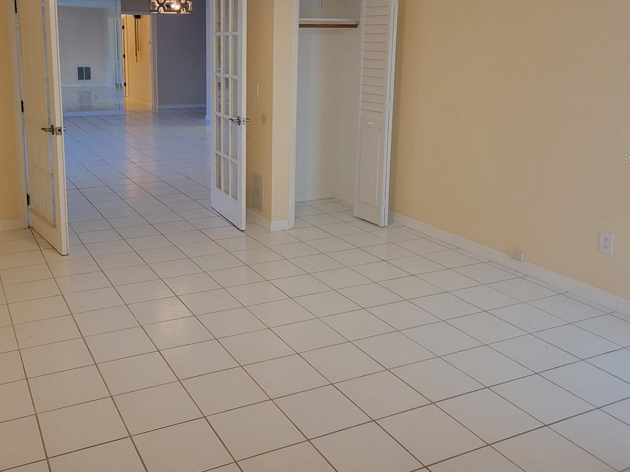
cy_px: 158
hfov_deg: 52.2
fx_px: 637
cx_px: 249
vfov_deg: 40.2
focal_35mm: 35
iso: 250
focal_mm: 5.4
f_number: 1.8
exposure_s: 1/120
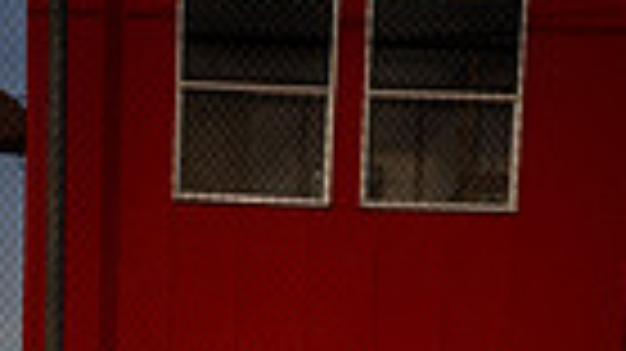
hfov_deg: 21.8
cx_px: 261
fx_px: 1626
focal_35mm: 98
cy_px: 986
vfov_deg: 9.9
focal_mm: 29
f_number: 4
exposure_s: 1/1600
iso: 200
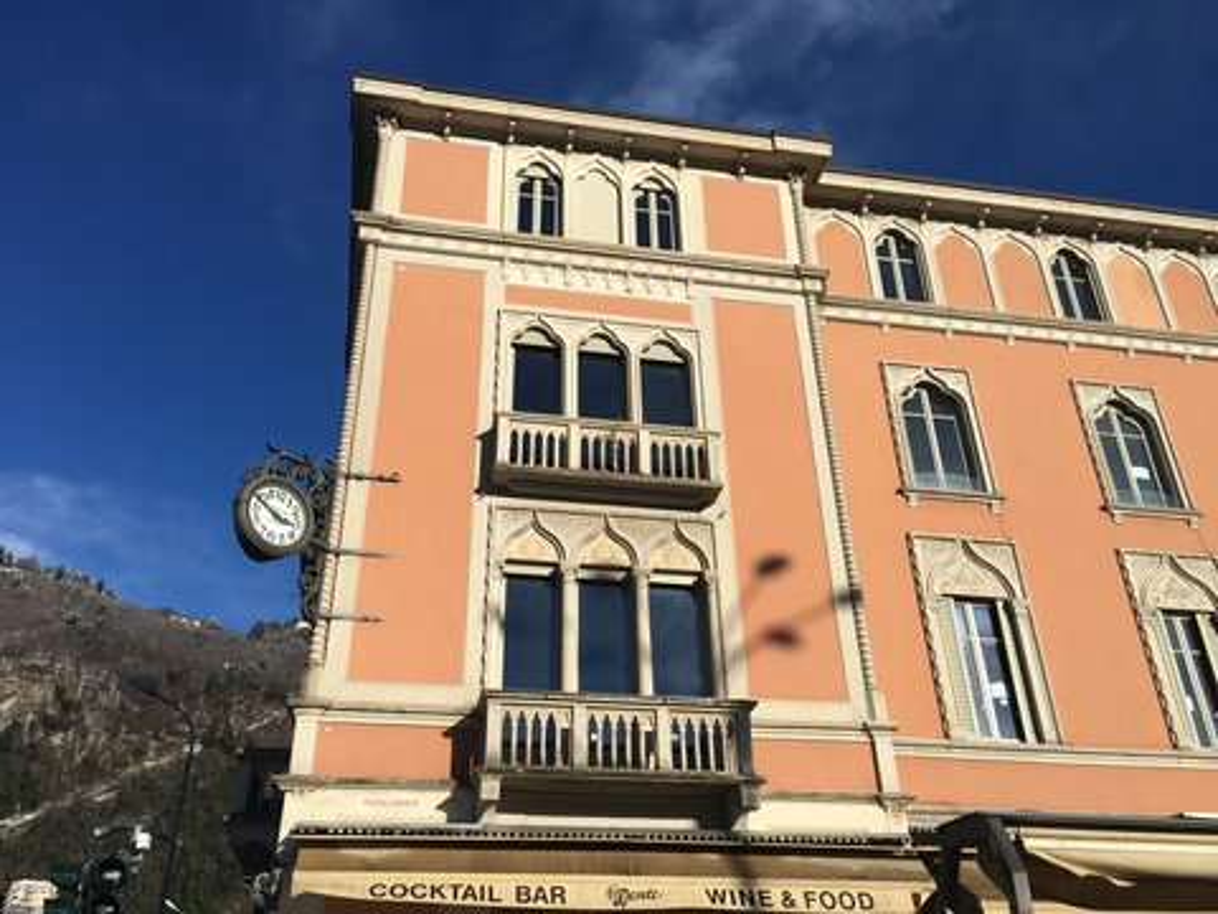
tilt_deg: +28.5
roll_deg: +0.2
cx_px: 609
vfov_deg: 48.2
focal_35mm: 29
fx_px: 1020
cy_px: 457
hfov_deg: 61.7
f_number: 2.2
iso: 25
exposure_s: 1/2331
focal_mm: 4.15
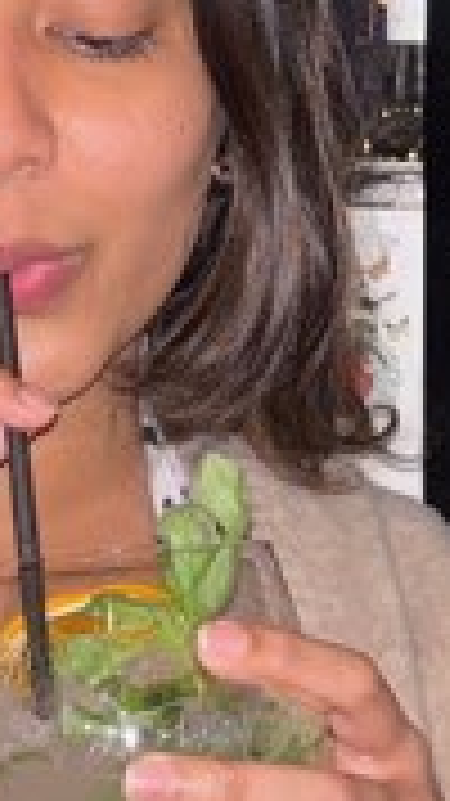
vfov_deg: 16.7
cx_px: 140
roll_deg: -0.2
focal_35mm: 127
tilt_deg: -3.9
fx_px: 2697
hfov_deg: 9.5
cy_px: 135
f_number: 1.6
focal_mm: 5.96
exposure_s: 1/4
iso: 40
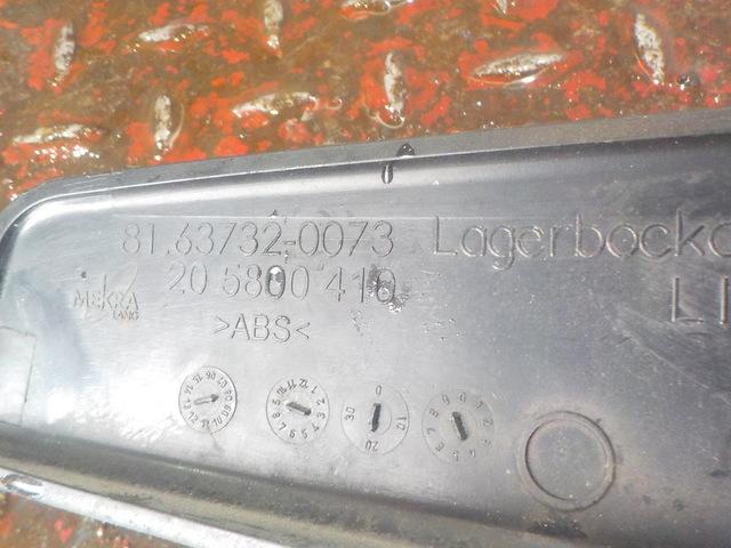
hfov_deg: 60.0
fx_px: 634
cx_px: 366
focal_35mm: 30
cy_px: 274
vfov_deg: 46.8
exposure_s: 1/13
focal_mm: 4.1
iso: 400
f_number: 3.3
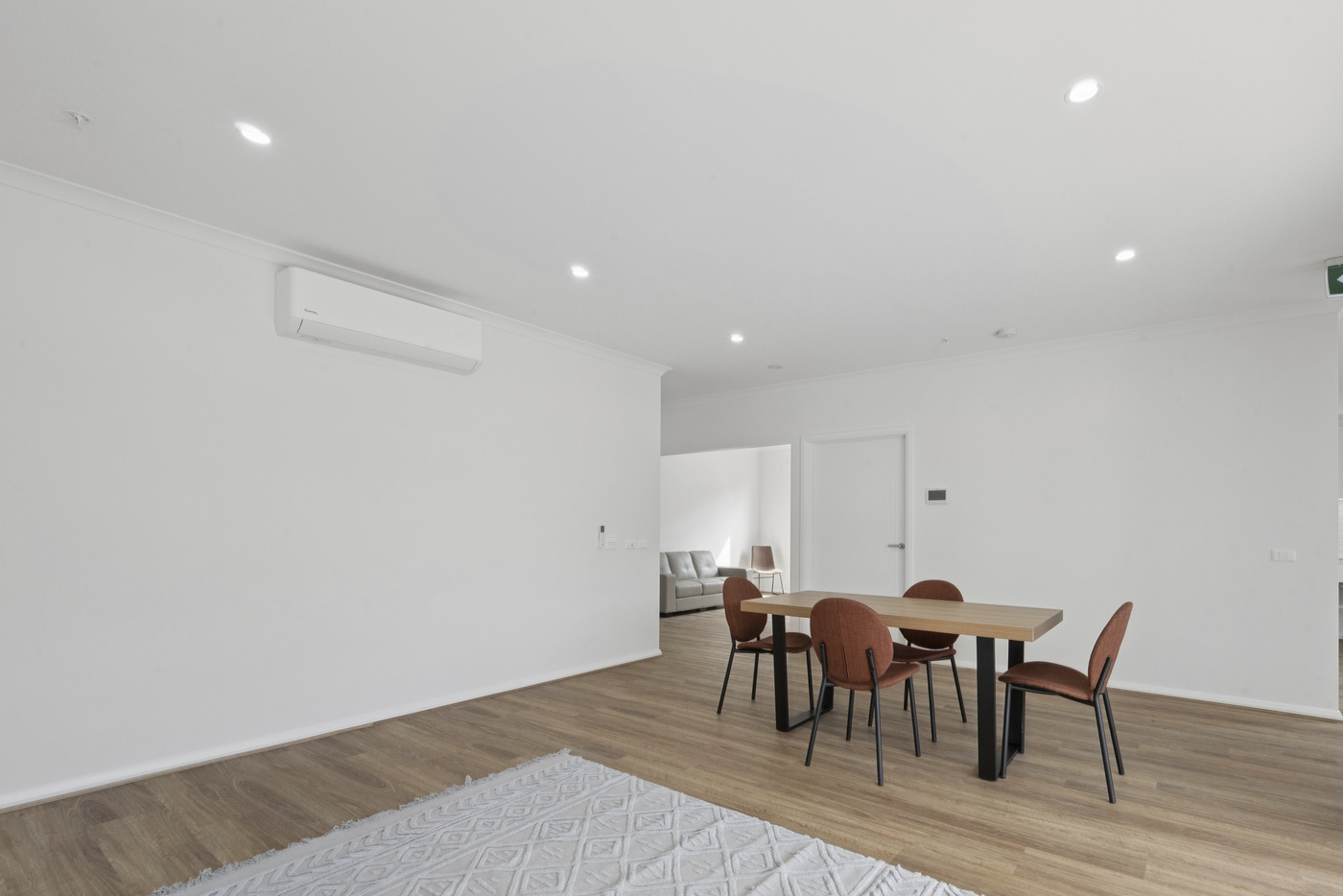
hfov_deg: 96.2
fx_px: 597
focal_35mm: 16
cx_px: 754
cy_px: 509
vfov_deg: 73.4
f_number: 14
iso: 640
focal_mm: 14
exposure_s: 1/40
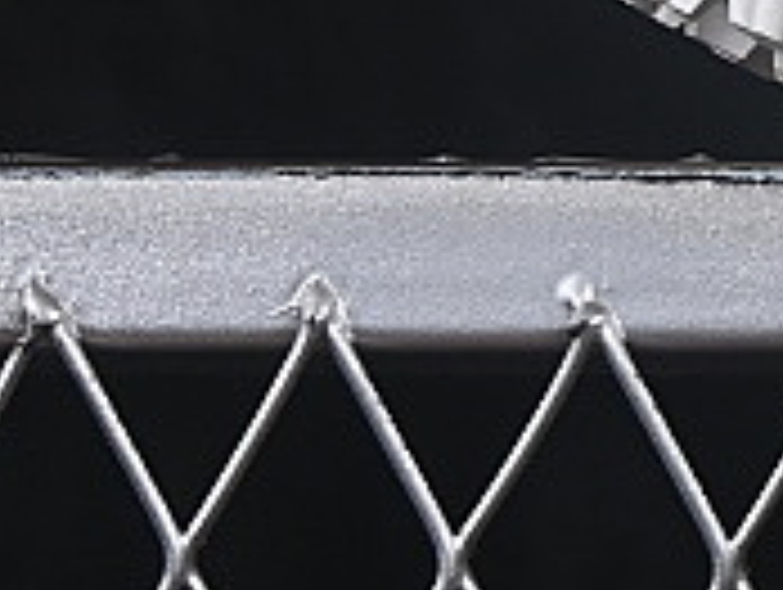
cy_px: -847
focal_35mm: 447
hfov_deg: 4.3
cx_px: 2376
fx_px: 10125
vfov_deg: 3.3
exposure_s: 1/80
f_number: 8
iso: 160
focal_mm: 50
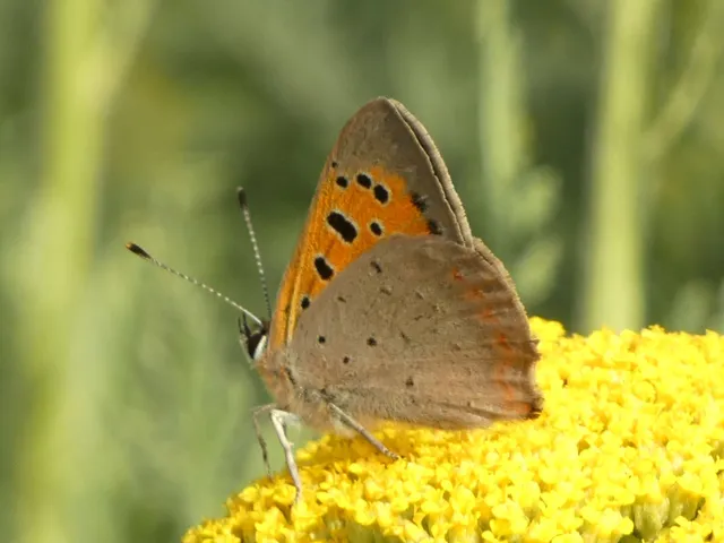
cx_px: 362
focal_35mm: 549
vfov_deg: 2.7
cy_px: 272
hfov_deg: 3.6
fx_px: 11482
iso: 80
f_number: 5.6
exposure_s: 1/125
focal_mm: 98.3
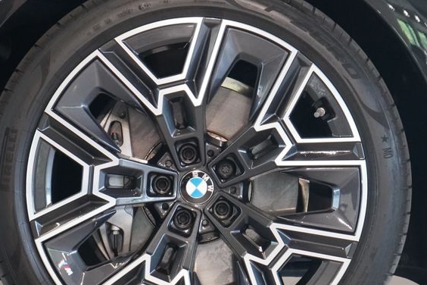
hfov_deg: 16.1
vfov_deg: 10.8
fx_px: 1506
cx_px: 213
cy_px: 179
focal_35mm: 127
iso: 10000
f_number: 5.6
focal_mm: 70
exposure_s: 1/160
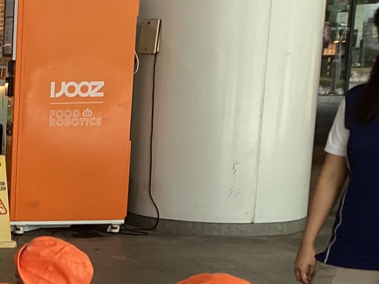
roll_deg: -0.1
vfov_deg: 14.3
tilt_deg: -12.1
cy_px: 289
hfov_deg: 17.0
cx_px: -222
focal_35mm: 102
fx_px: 1117
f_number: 2.4
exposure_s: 1/50
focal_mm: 3.3
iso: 80
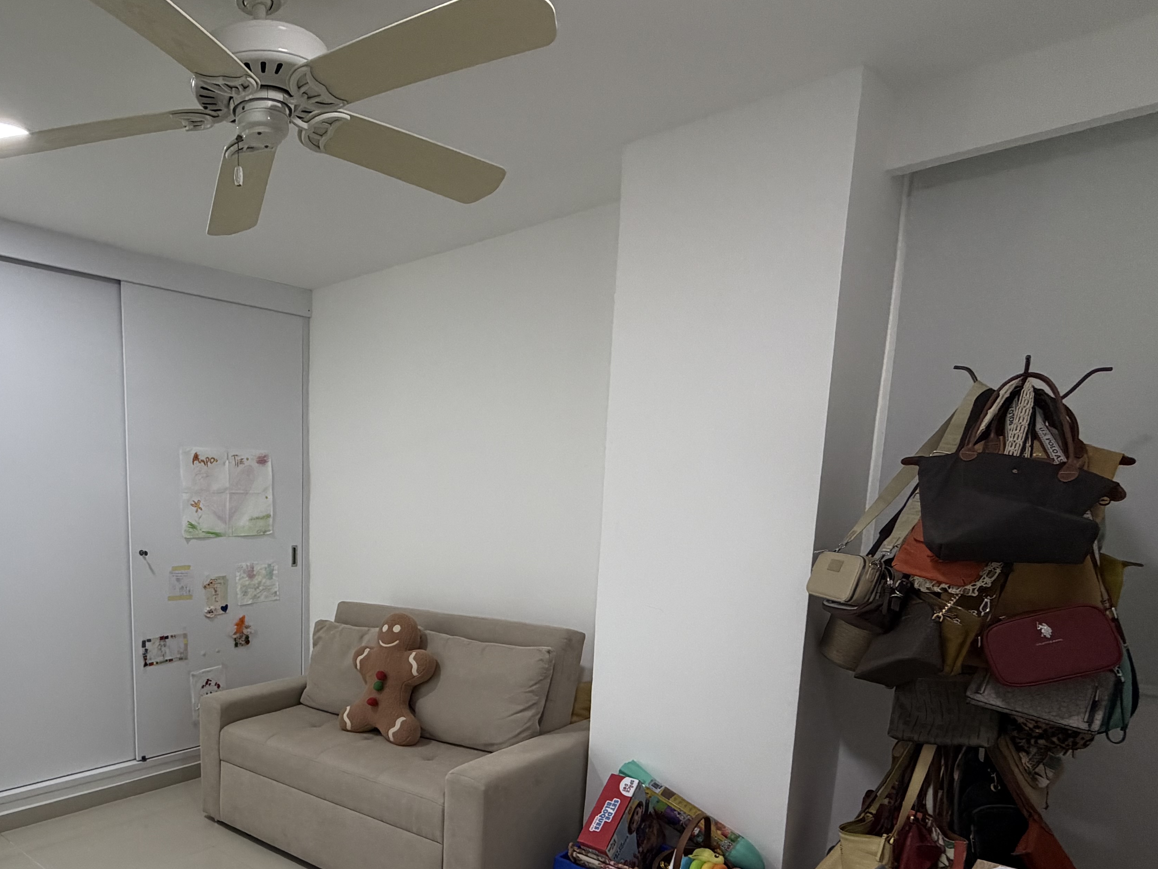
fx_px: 803
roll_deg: +0.2
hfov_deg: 67.9
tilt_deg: -9.5
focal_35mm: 24
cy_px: 630
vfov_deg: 54.7
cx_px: 318
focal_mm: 2.22
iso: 320
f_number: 2.2
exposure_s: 1/120
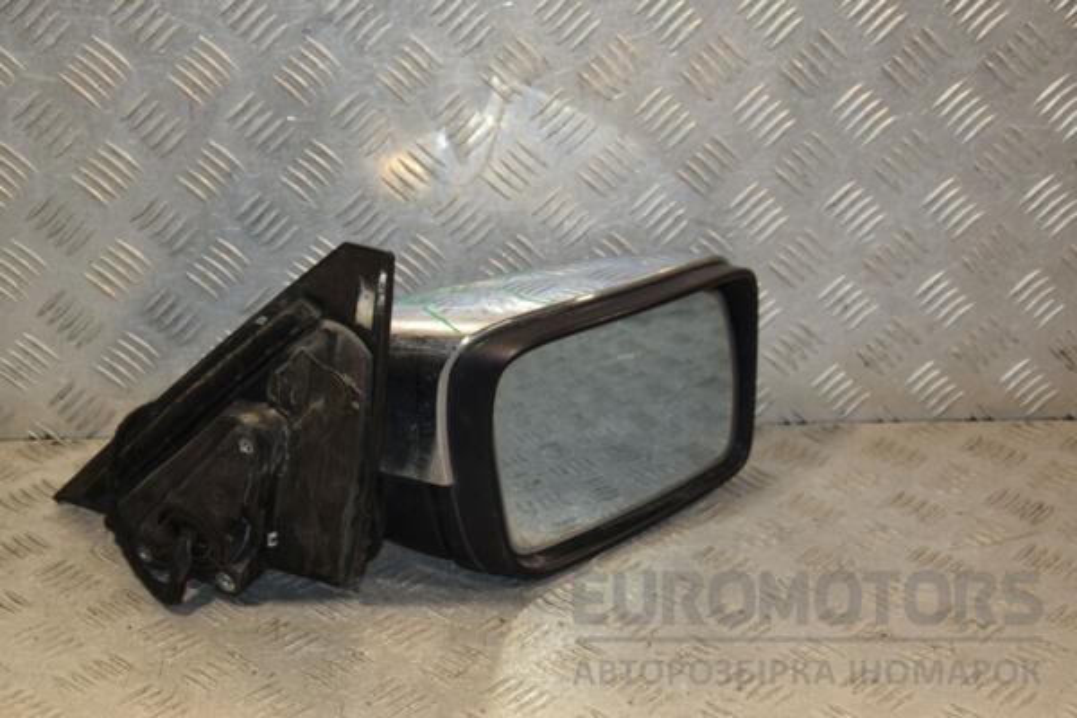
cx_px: 538
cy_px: 359
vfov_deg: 20.2
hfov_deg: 29.9
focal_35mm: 68
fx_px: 2019
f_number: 5.6
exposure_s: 1/200
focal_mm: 45
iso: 800
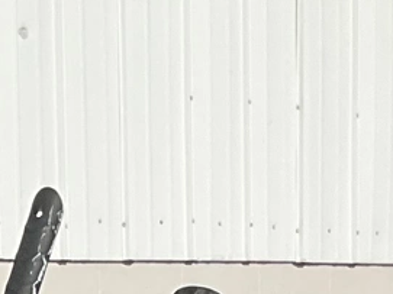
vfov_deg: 6.2
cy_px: 1001
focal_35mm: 214
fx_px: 2428
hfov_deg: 9.1
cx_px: -145
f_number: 1.8
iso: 25
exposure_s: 1/2227
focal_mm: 3
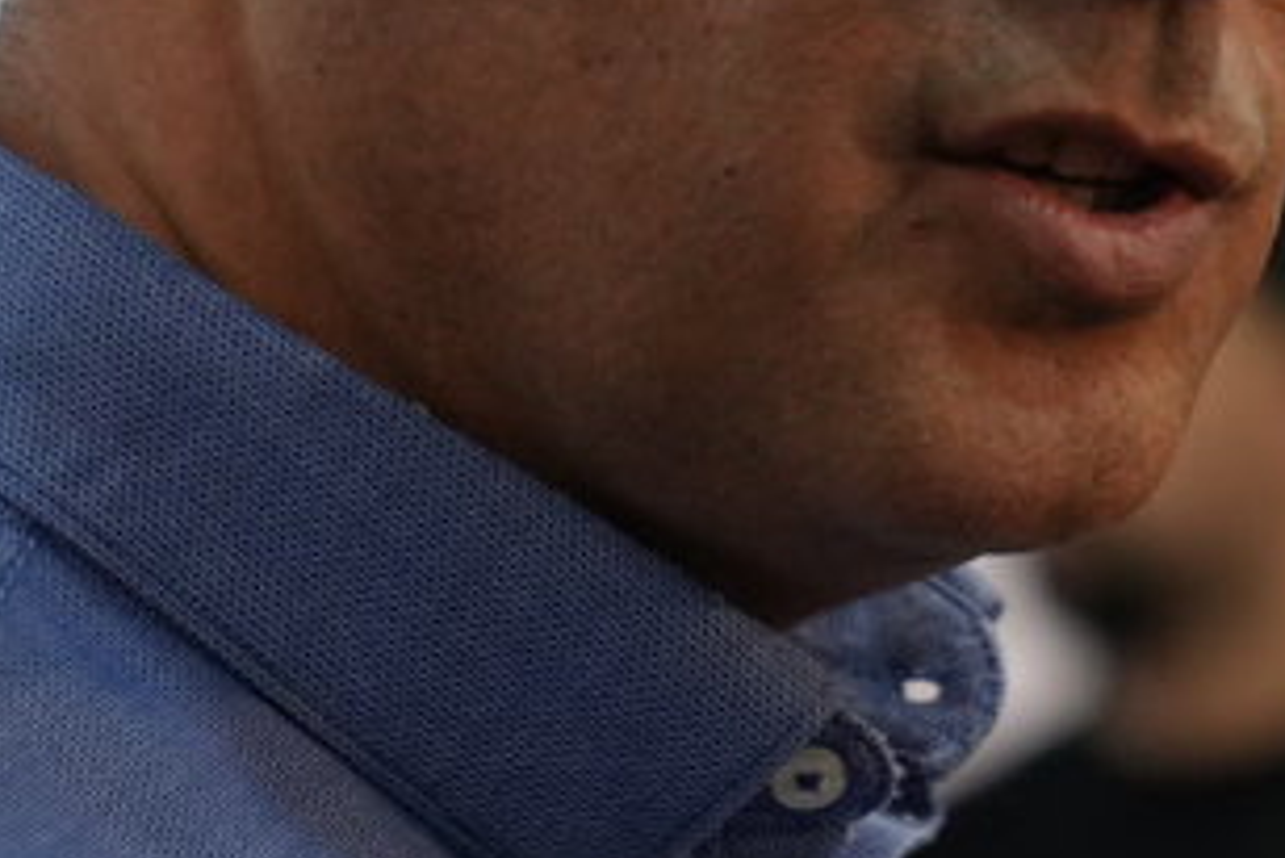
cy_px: 264
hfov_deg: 6.4
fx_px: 11391
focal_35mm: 319
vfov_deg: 4.3
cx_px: 1109
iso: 1600
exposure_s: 1/160
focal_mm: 70
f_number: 3.5
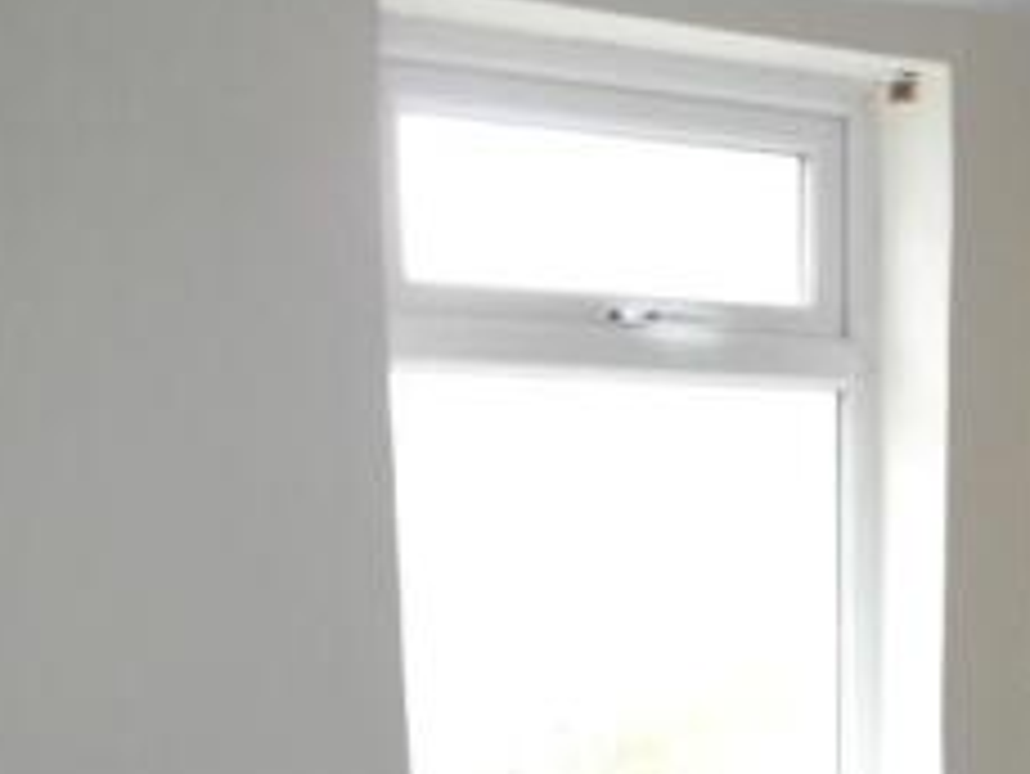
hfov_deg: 29.3
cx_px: 1064
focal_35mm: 61
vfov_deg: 22.7
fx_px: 1816
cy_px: 853
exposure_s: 1/30
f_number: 2.5
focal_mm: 5.2
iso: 200
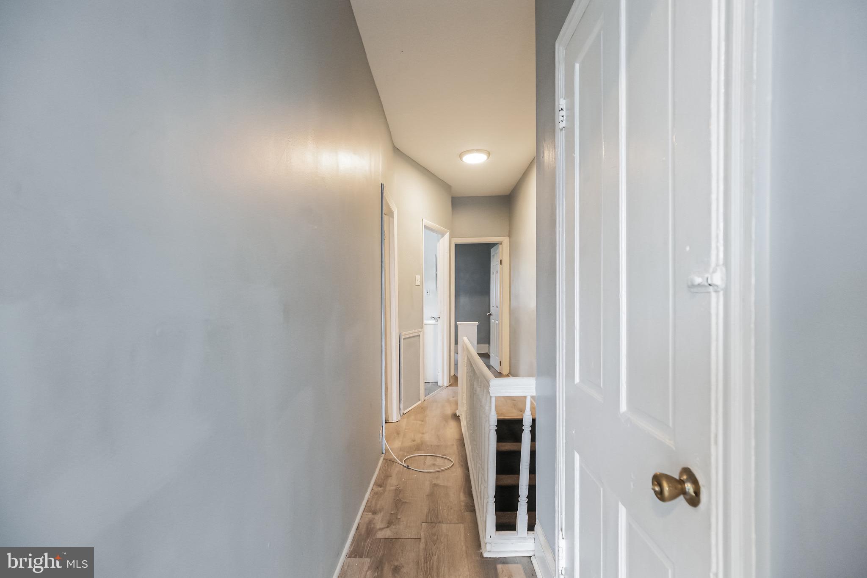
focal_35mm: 16
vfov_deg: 73.7
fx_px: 385
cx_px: 434
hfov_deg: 96.7
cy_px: 289
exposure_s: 1/60
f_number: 4
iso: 1600
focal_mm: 16
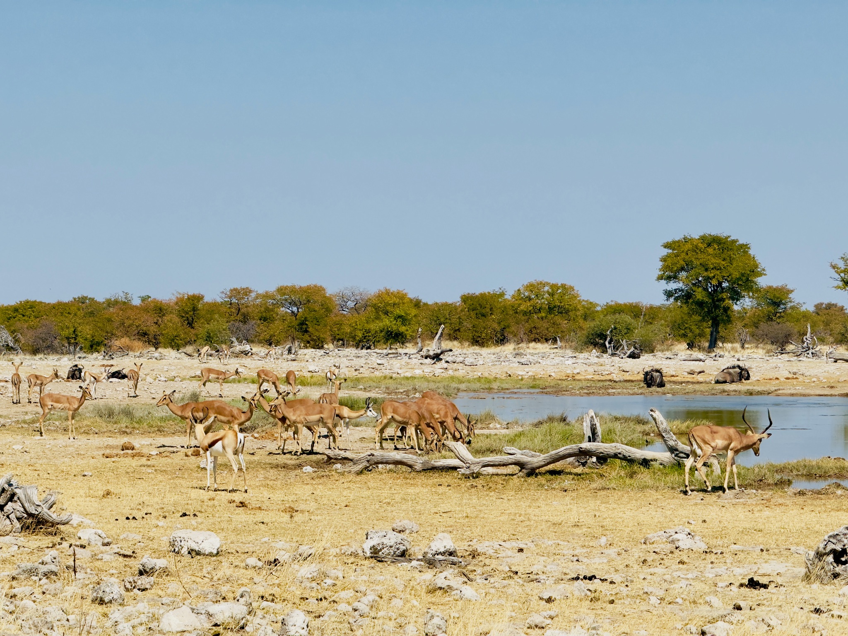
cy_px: 318
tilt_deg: -0.3
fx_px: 2940
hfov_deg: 16.4
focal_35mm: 120
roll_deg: +0.0
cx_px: 424
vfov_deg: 12.3
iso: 50
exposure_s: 1/3195
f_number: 2.8
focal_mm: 15.66
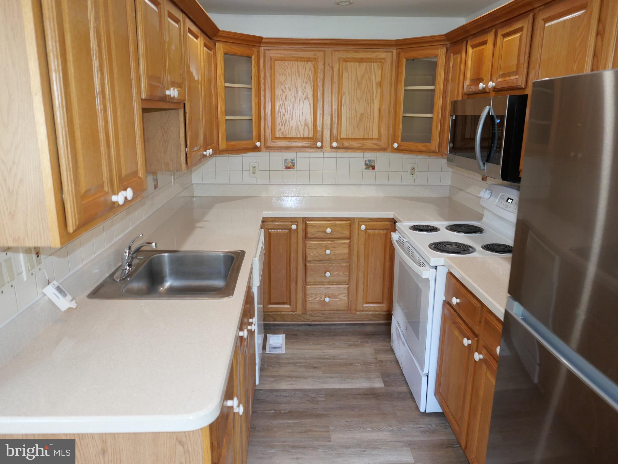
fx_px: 446
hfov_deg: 69.4
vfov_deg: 54.9
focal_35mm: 25
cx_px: 309
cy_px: 232
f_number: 1.7
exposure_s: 1/60
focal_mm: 11.1
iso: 800
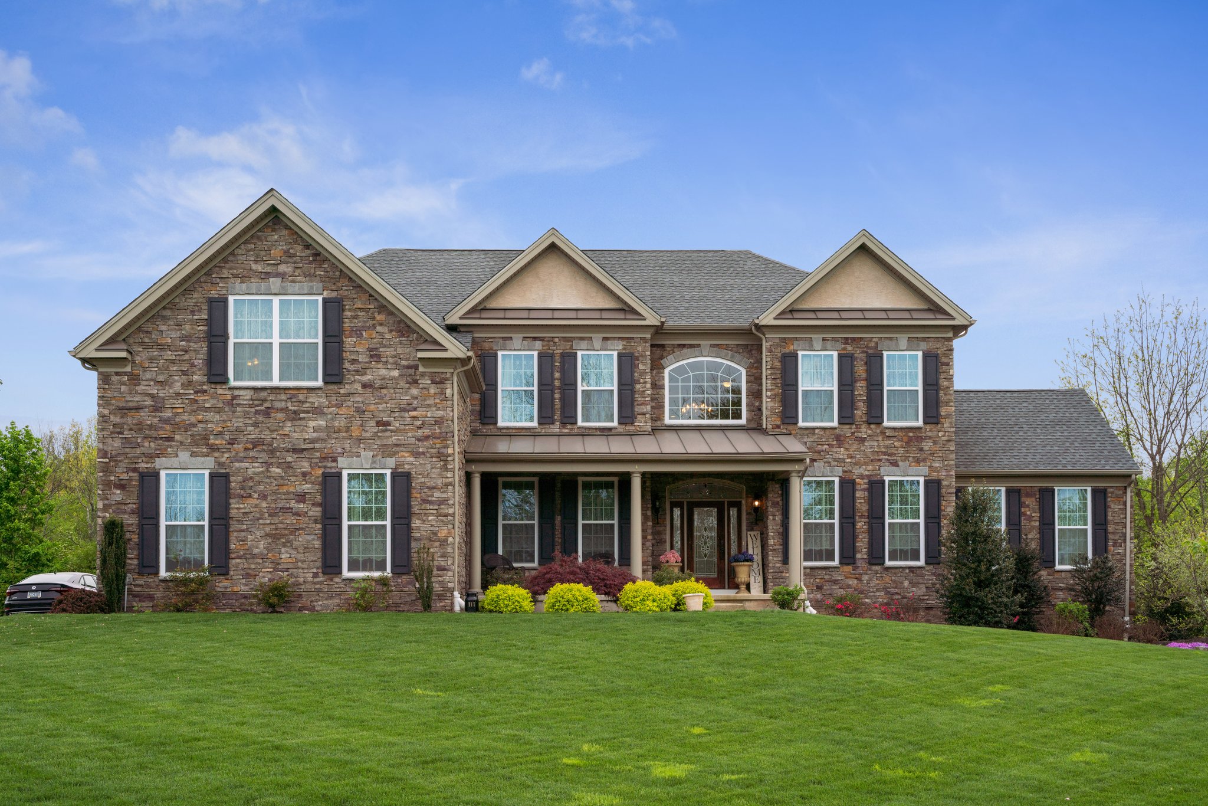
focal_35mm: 39
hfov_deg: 49.5
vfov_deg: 34.2
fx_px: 1309
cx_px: 604
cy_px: 403
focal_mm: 39
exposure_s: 1/400
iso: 125
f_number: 10
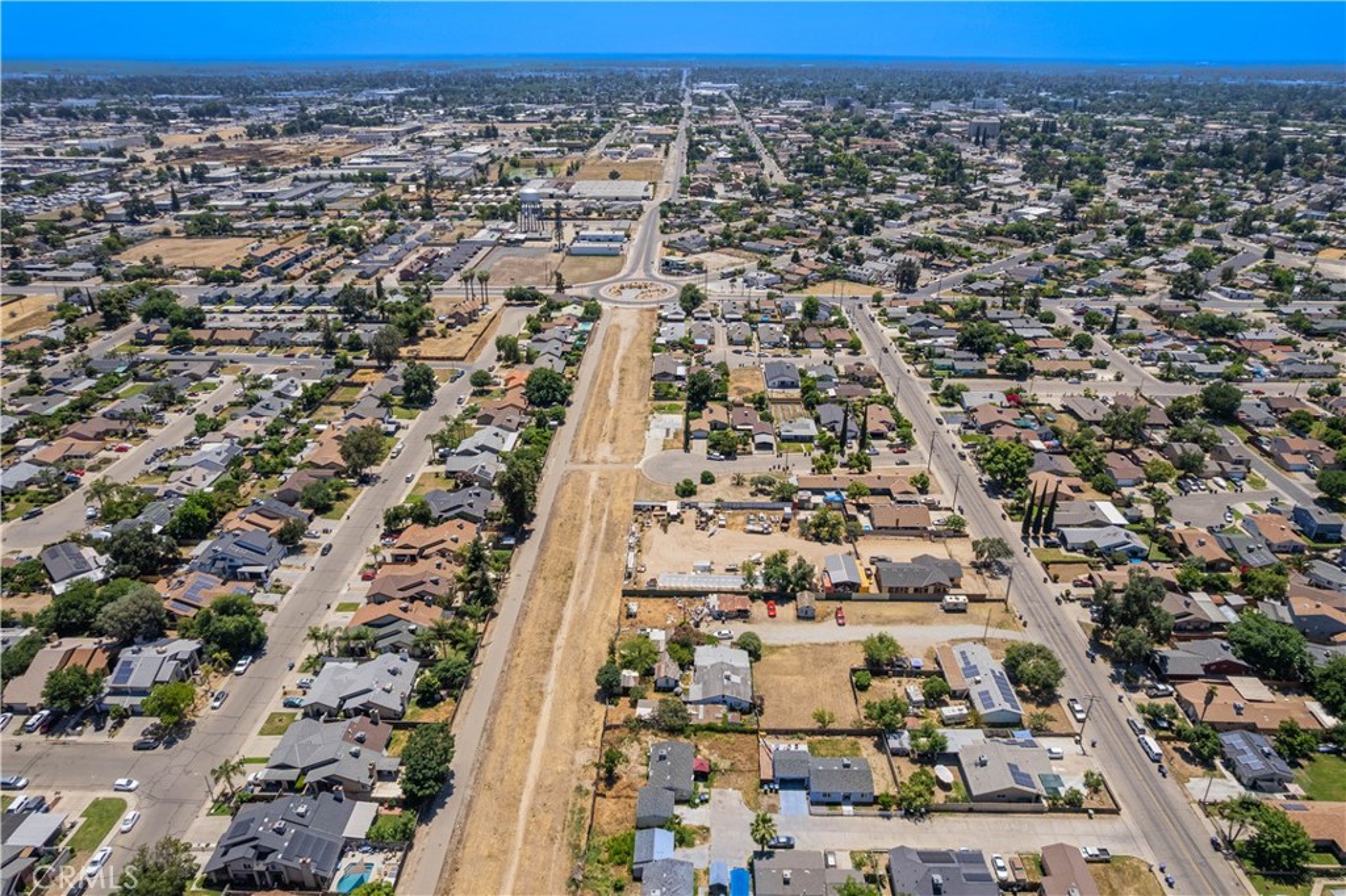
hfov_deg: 78.6
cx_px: 673
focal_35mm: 22
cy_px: 448
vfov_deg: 57.2
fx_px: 822
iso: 120
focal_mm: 8.38
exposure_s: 1/2000
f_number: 2.8
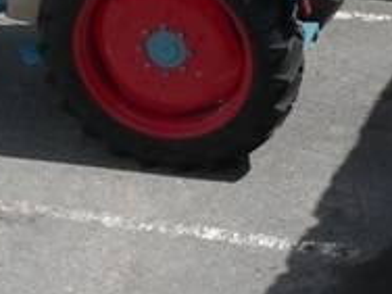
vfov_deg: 8.5
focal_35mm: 170
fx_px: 1925
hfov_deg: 11.6
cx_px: 202
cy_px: -192
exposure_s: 1/500
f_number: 5.6
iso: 80
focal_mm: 6.7
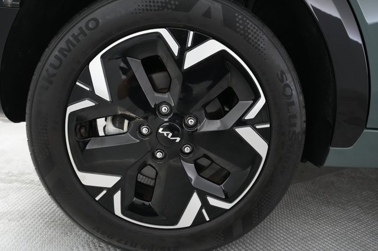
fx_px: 283
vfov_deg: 47.9
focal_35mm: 27
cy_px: 126
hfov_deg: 67.4
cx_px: 189
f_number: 4.5
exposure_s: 1/100
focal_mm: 27
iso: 5000
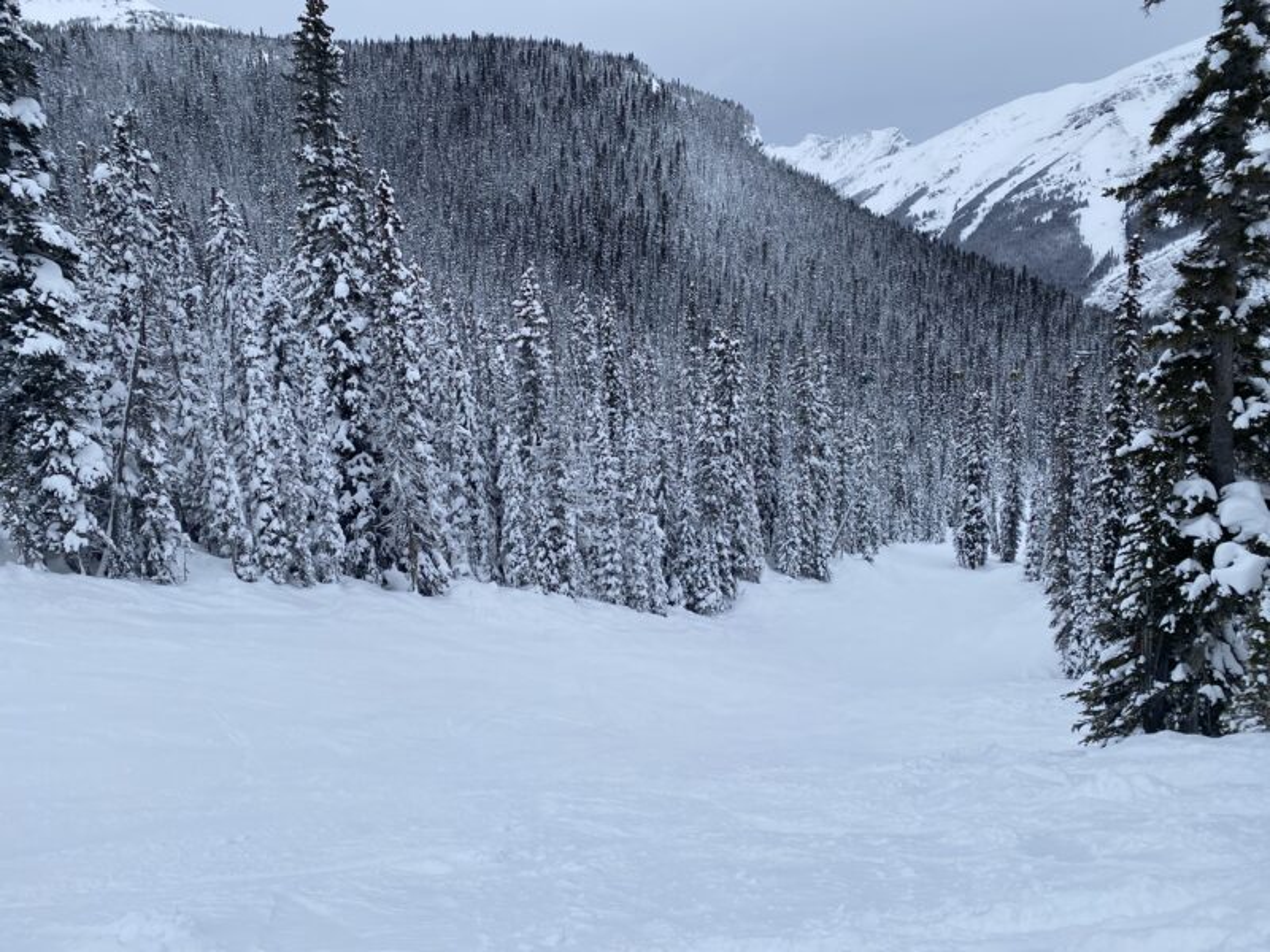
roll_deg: +2.0
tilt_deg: -12.9
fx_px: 954
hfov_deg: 67.3
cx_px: 635
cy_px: 476
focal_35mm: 26
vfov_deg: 53.1
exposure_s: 1/1754
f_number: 1.8
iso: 32
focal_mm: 4.25
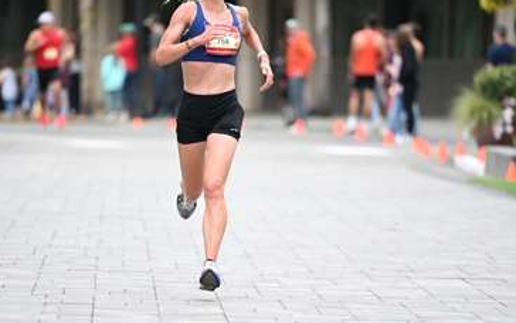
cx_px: 257
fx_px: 4334
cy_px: 203
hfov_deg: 6.8
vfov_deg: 4.3
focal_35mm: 308
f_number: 2.8
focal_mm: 200
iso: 1600
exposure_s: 1/800
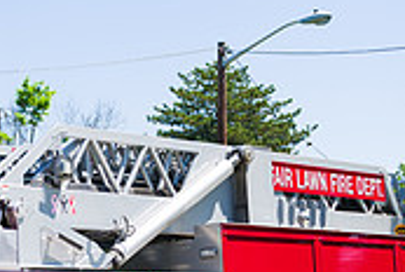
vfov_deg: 15.7
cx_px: -115
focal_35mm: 87
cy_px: 215
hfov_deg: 21.3
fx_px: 980
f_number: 5
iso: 200
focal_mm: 26
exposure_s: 1/1600
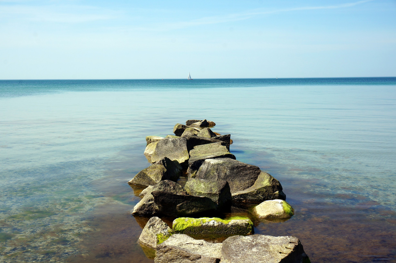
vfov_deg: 30.8
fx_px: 478
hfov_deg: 45.0
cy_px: 132
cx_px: 198
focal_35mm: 44
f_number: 13
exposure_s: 1/125
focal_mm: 29
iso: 100
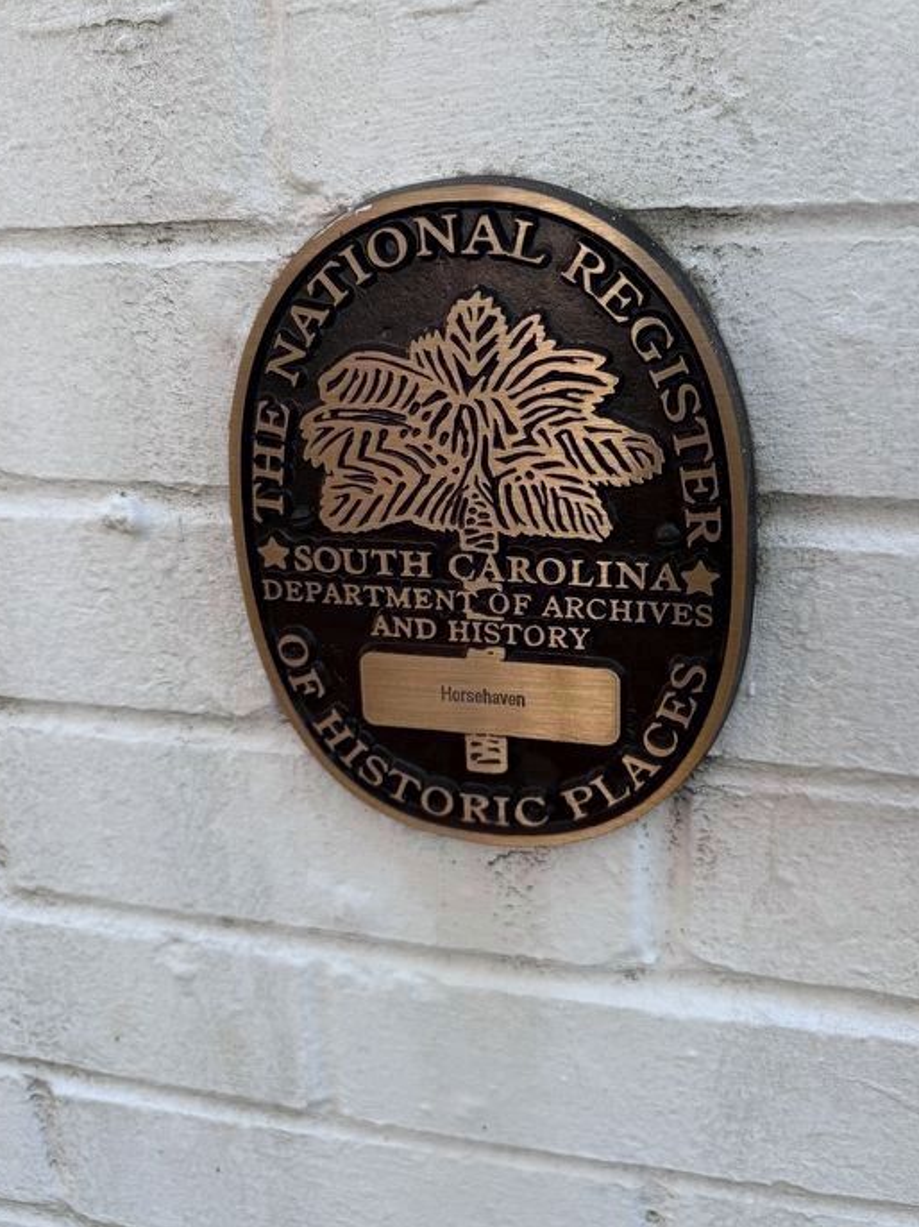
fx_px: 992
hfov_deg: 49.6
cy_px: 542
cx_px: 515
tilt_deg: -10.4
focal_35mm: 28
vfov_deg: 63.3
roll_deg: -0.2
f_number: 1.78
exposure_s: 1/521
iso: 80
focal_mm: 6.76
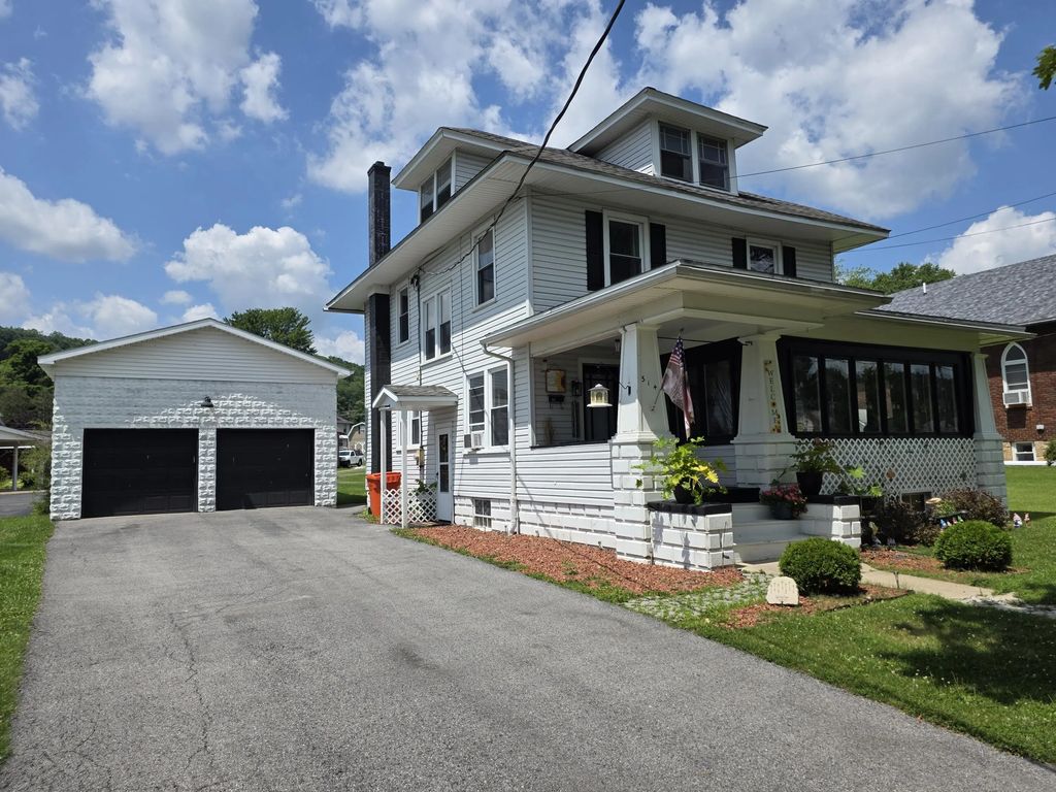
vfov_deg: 58.9
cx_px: 528
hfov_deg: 73.9
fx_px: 702
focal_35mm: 23
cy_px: 396
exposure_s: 1/7944
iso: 80
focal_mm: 6.3
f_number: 1.7
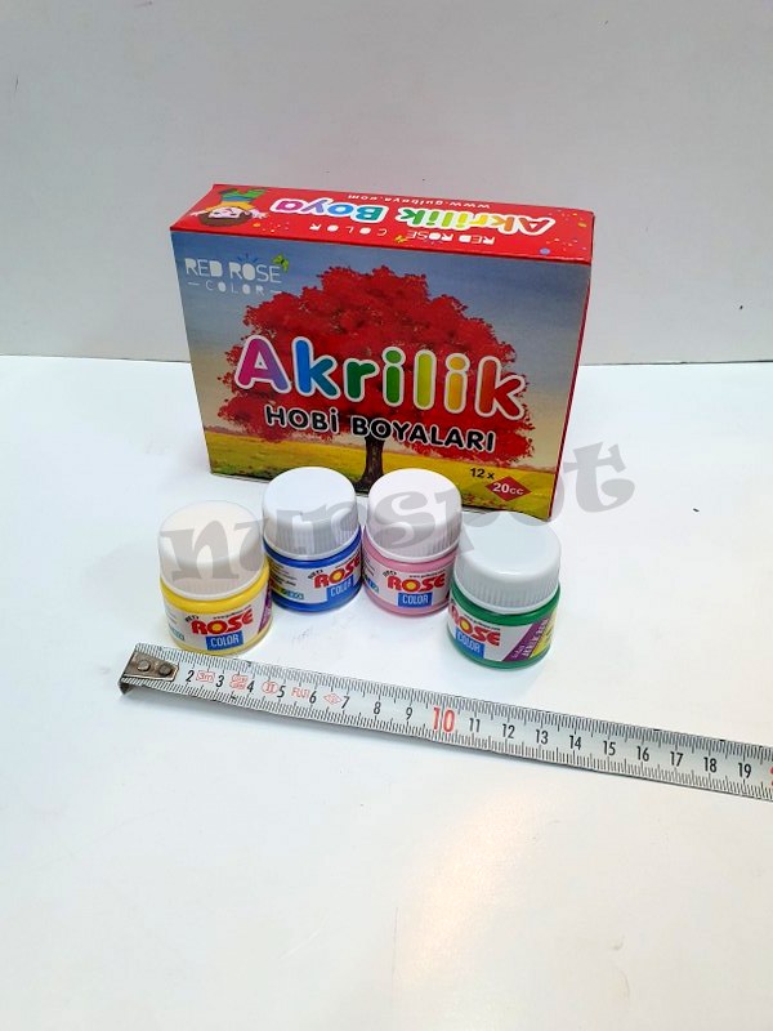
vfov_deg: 67.3
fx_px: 774
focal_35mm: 26
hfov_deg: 53.1
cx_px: 386
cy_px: 516
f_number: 2.4
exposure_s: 1/100
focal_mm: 4.32
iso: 200
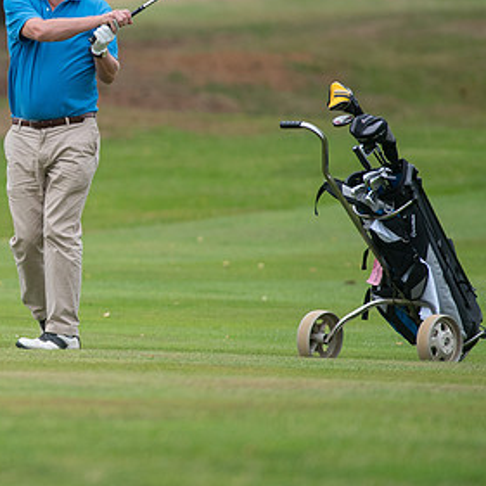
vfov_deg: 2.7
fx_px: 10404
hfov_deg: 2.7
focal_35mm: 655
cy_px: 165
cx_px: -58
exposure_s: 1/3200
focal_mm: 300
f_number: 4
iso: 800
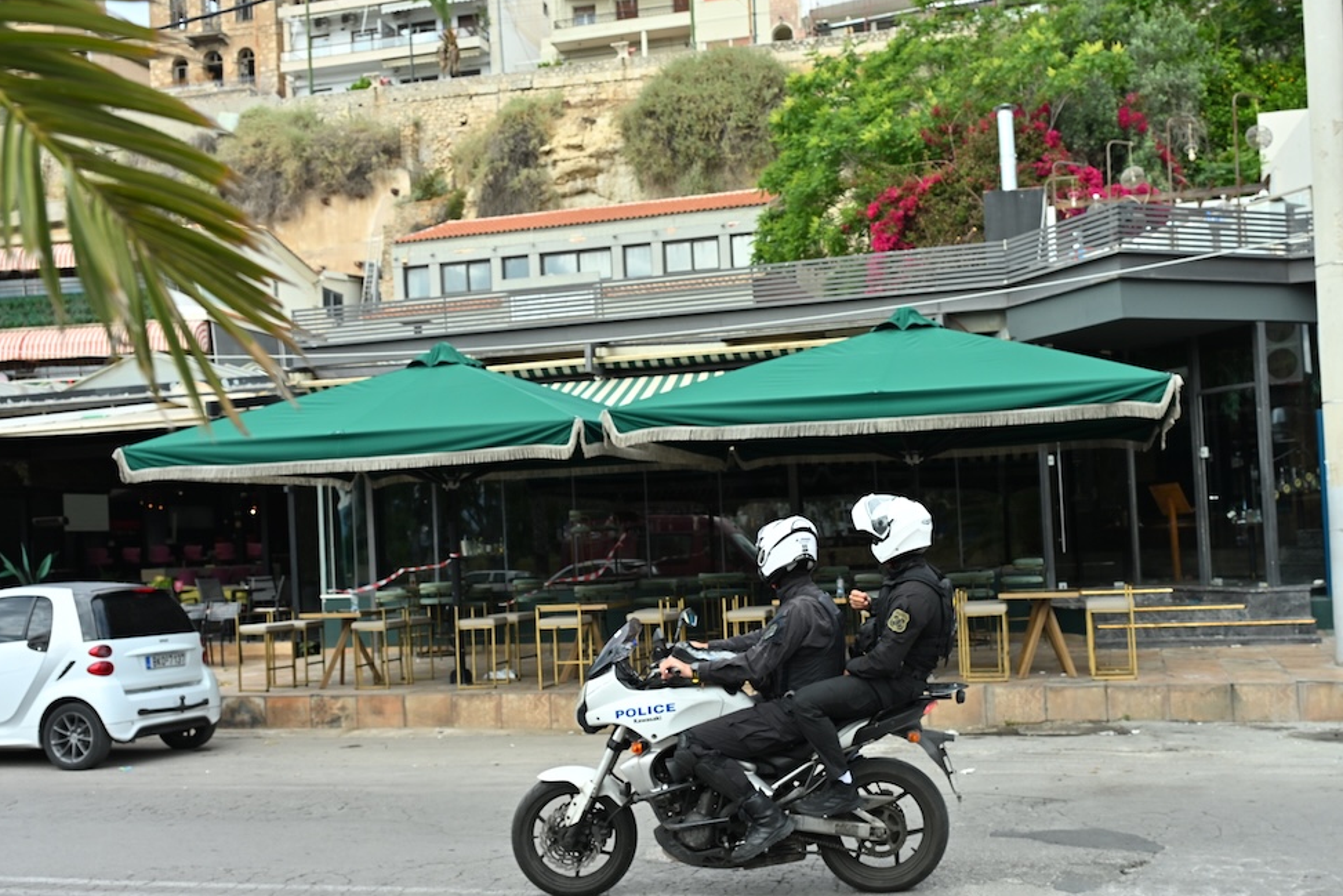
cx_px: 780
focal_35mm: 38
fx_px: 1403
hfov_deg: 50.9
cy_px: 515
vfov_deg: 35.3
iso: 320
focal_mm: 30.5
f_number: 5.6
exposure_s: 1/640
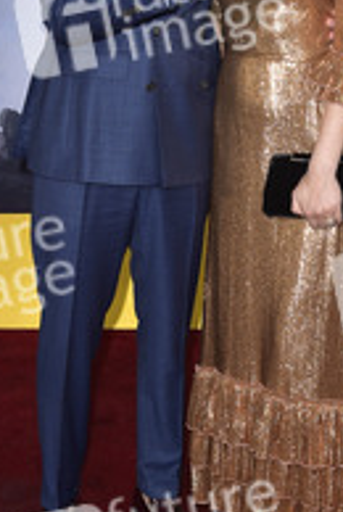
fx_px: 1025
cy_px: 148
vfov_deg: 27.8
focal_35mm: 72
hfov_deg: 18.9
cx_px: 228
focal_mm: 35
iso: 320
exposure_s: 1/250
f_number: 6.3
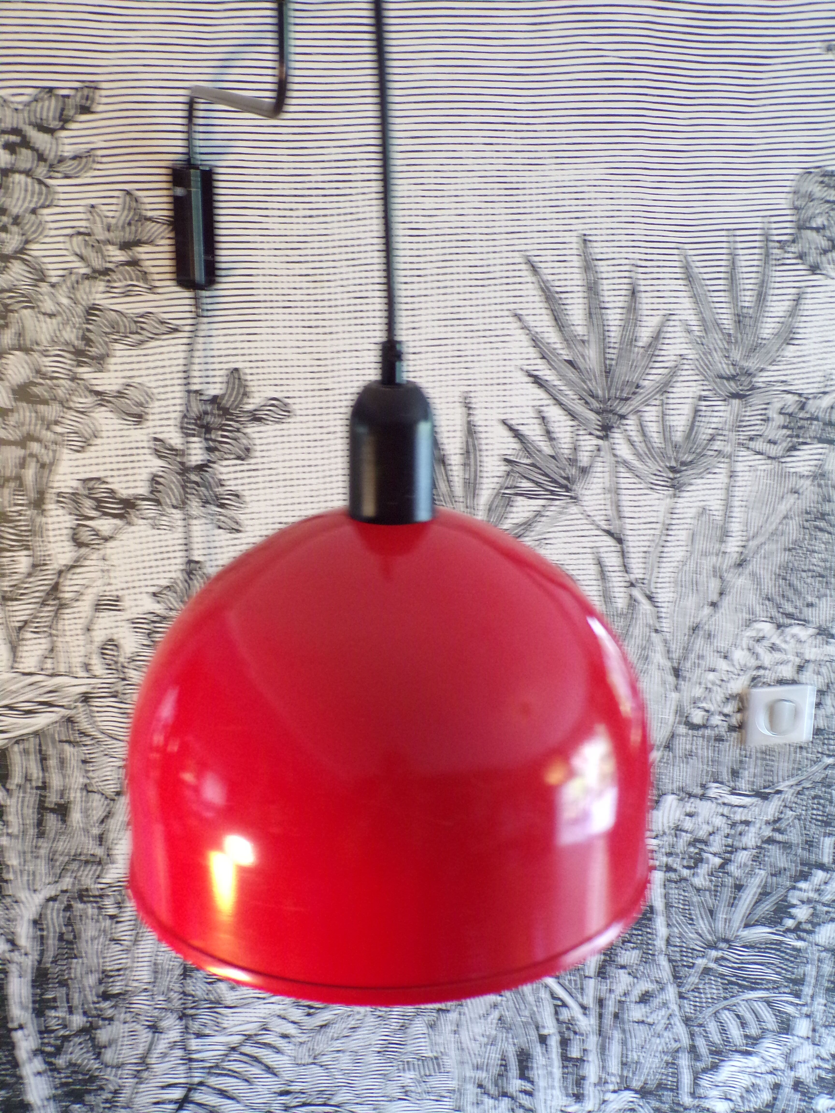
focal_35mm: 42
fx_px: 1351
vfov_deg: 44.8
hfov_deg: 34.3
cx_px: 418
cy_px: 556
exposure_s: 1/17
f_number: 3.4
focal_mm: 7.6
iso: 292
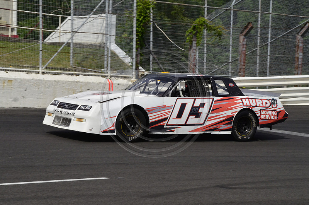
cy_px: 102
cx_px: 154
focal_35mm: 105
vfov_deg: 13.0
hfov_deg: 19.5
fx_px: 899
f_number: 18
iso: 1000
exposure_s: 1/1000
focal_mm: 70
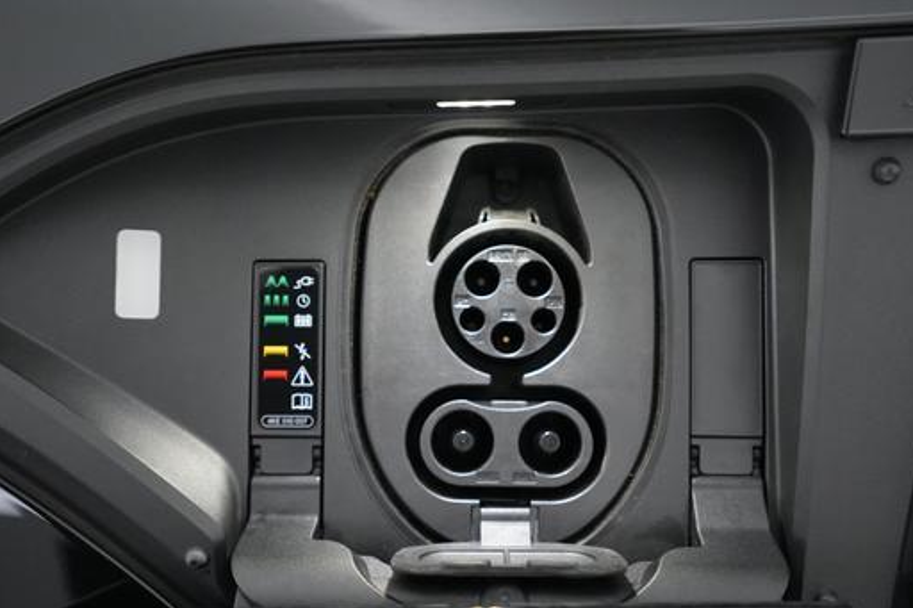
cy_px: 366
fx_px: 887
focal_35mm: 35
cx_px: 453
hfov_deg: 54.4
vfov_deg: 37.7
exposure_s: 1/320
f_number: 2.8
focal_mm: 28
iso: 6400
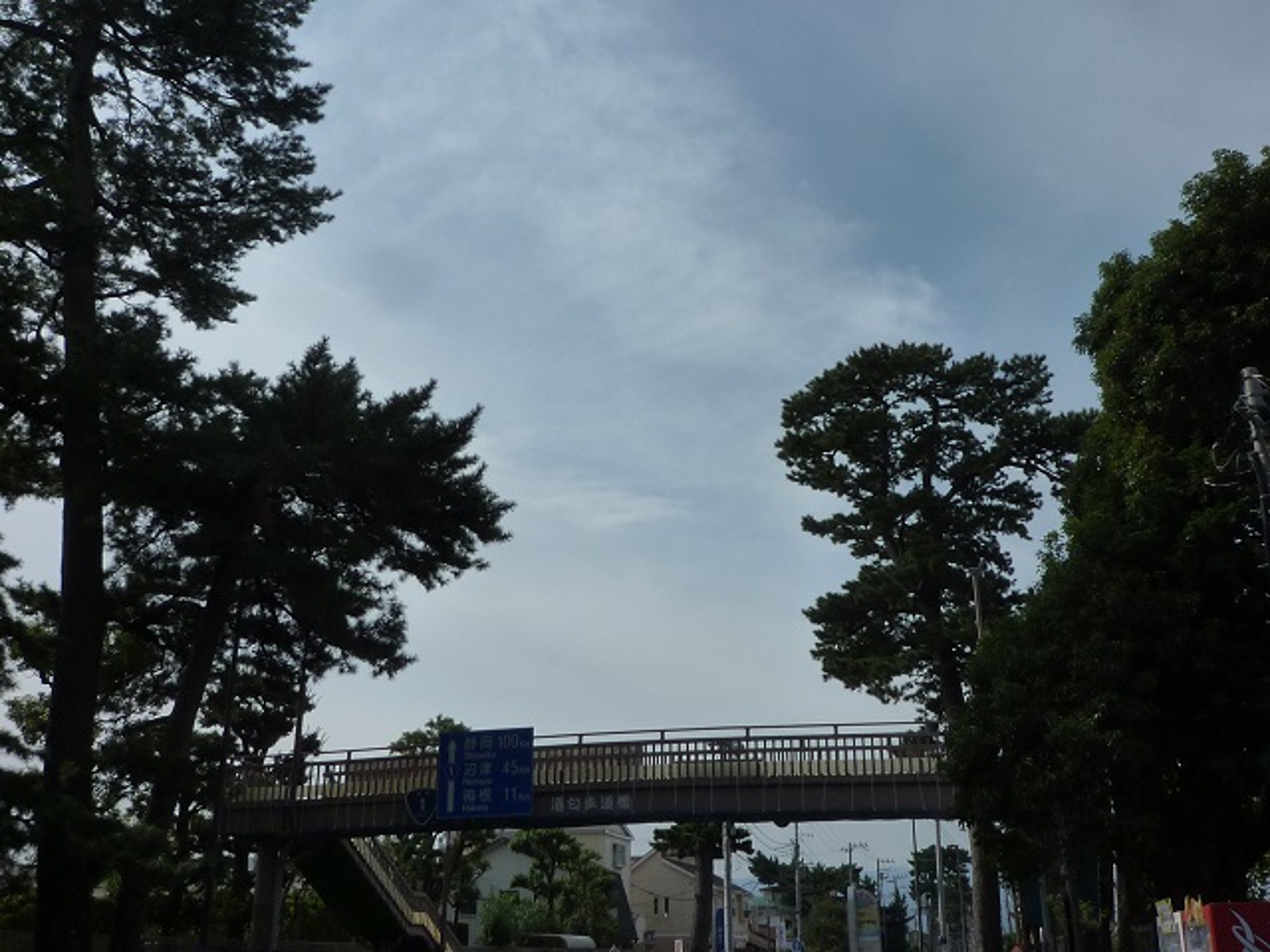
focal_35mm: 35
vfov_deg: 40.7
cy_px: 476
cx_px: 635
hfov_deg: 52.6
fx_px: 1284
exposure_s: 1/800
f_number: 5.6
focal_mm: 4.4
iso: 125
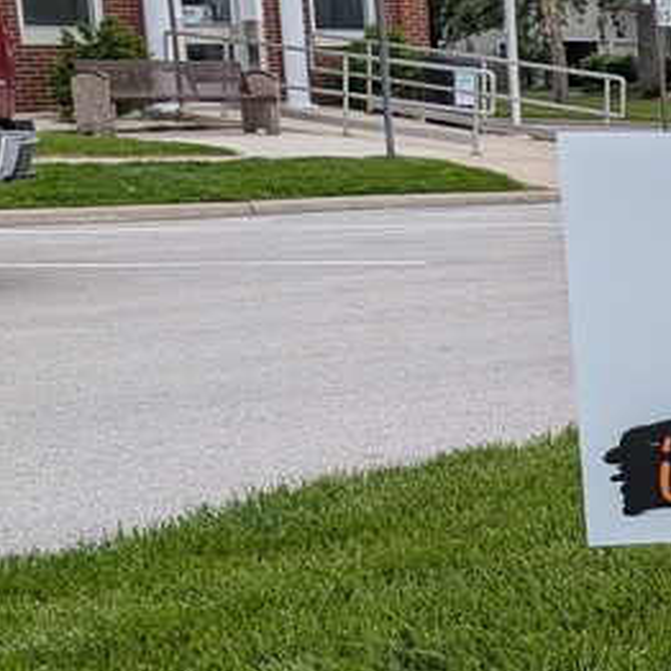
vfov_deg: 20.8
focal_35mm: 83
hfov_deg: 16.7
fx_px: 1820
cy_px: 466
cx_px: 1265
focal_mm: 4.53
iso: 30
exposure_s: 1/856
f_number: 1.7
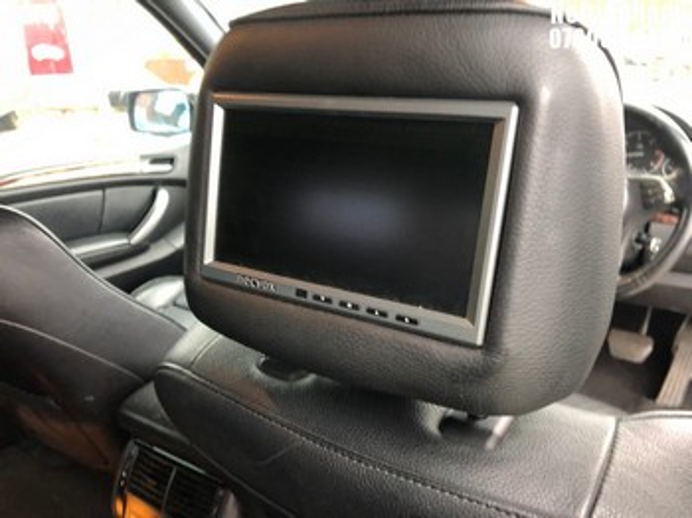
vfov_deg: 49.7
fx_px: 559
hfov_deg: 63.5
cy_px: 259
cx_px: 346
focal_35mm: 28
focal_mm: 4
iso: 100
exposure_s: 1/16
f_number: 1.8
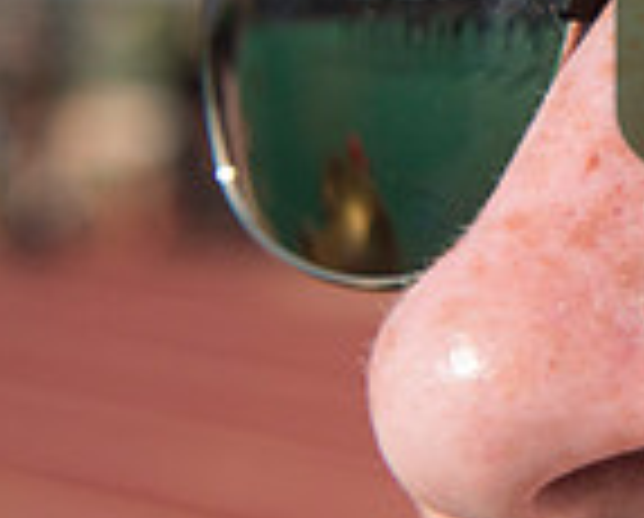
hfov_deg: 12.1
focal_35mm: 152
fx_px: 2903
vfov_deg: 10.1
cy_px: 56
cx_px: 955
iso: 800
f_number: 5.6
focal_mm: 40
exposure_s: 1/4000
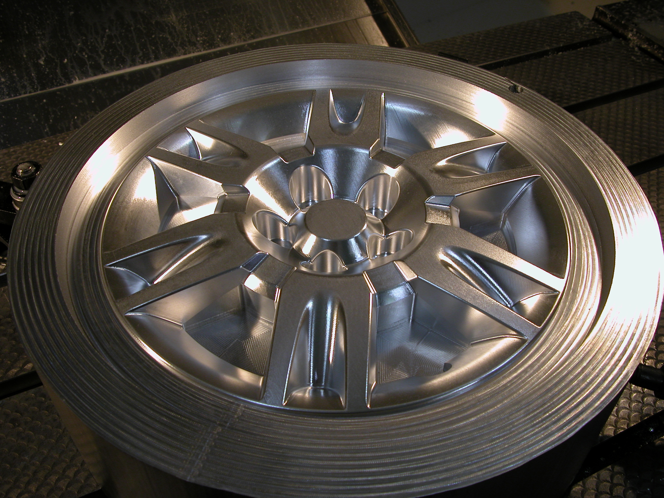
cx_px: 332
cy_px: 249
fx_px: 652
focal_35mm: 34
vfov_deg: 41.8
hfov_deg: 54.0
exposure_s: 1/36.9
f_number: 2.8
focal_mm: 8.9
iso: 100
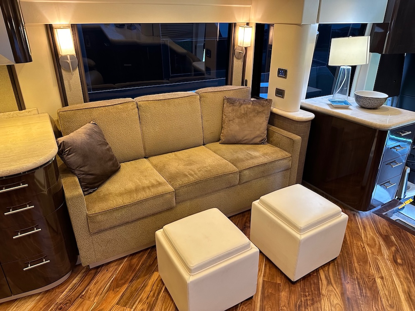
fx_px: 288
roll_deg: -1.1
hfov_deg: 71.6
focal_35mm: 24
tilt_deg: -23.9
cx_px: 208
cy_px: 156
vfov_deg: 56.8
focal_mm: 6.86
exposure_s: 1/60
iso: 200
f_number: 1.78
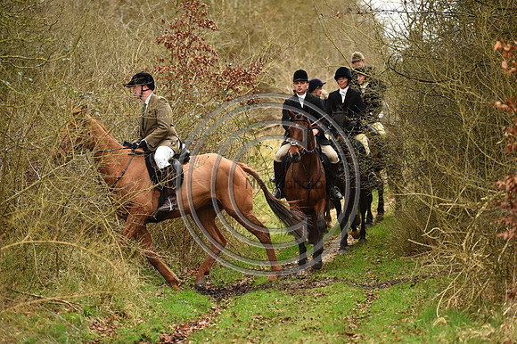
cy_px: 172
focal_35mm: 200
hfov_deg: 10.3
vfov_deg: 6.9
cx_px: 258
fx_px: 2870
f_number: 4.5
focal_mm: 200
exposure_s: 1/1250
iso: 1100
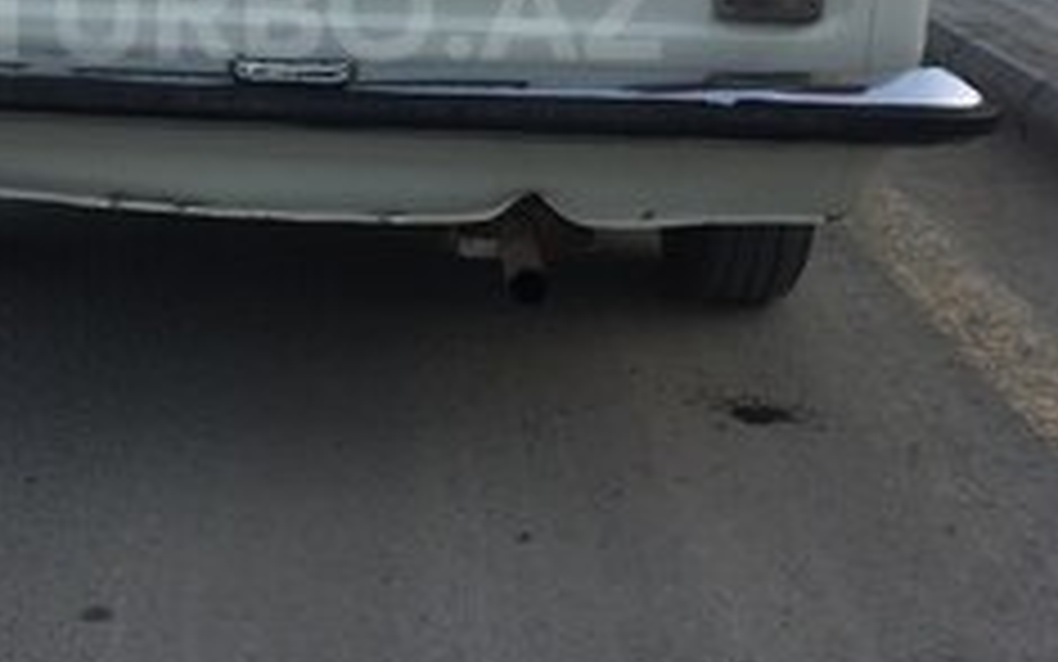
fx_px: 1875
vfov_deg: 19.5
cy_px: 9
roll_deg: -0.4
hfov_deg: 31.2
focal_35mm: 65
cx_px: 315
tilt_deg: -7.9
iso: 32
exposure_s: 1/807
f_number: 2.2
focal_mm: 4.15
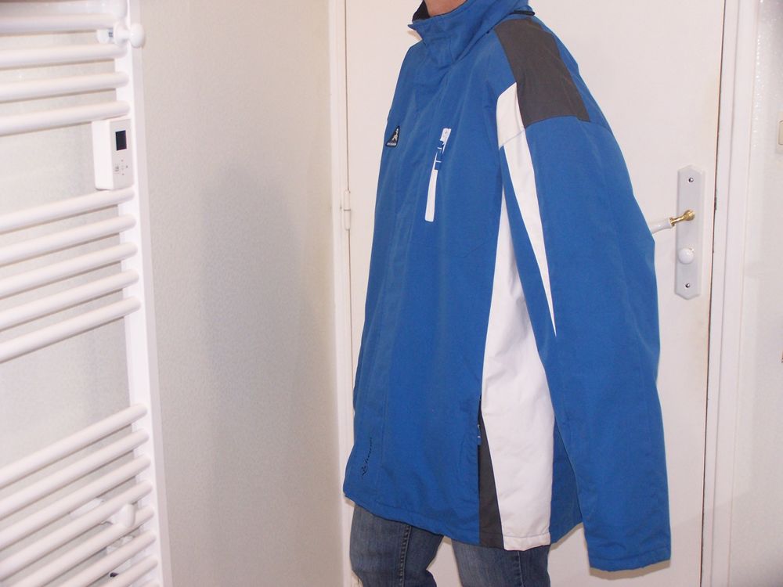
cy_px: 294
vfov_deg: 24.8
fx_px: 1335
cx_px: 392
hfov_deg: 32.7
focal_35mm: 59
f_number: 3.1
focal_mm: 9.8
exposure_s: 1/60
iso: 140
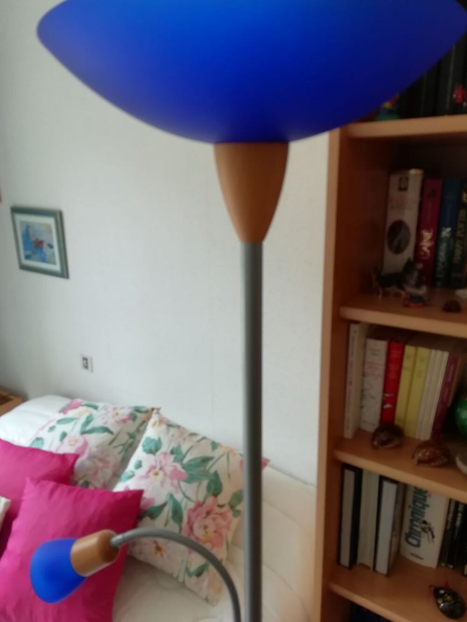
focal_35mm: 26
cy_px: 311
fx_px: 468
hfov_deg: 53.1
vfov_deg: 67.3
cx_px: 234
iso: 64
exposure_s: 1/100
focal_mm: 3.46
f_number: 2.2
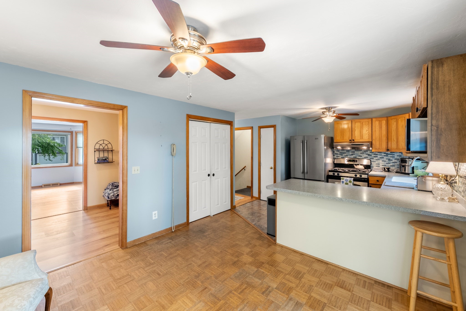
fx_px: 181
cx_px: 233
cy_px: 156
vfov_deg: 81.3
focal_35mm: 14
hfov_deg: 104.2
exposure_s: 1/3
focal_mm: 14
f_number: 8
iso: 500
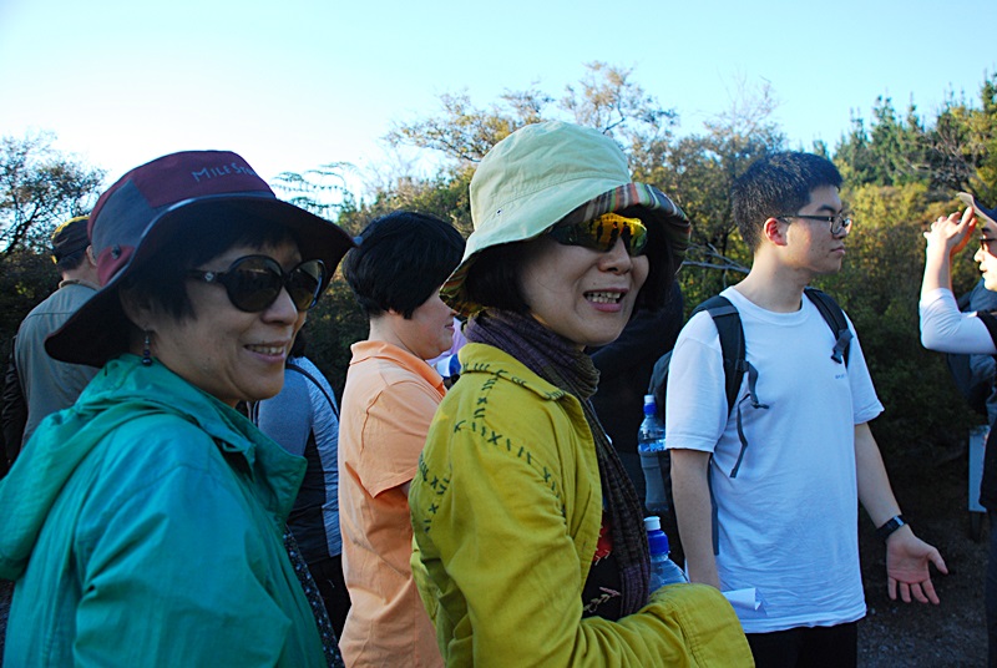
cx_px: 498
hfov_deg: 57.2
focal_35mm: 33
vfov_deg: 40.1
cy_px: 334
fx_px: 915
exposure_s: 1/500
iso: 400
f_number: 3.8
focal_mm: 22
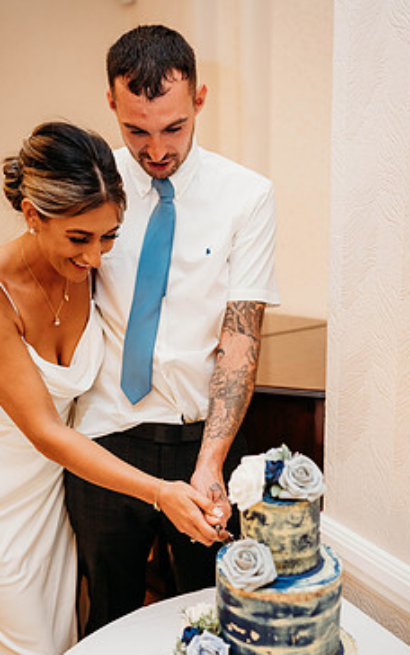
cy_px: 389
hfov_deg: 29.2
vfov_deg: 45.0
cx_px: 184
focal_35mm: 44
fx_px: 785
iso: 1000
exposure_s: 1/200
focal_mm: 35
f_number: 2.5
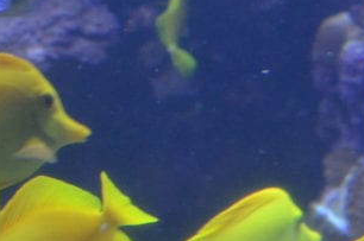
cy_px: -133
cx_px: 92
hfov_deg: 8.2
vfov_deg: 5.4
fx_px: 2534
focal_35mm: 251
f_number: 6.3
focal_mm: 50
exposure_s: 1/160
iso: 2000
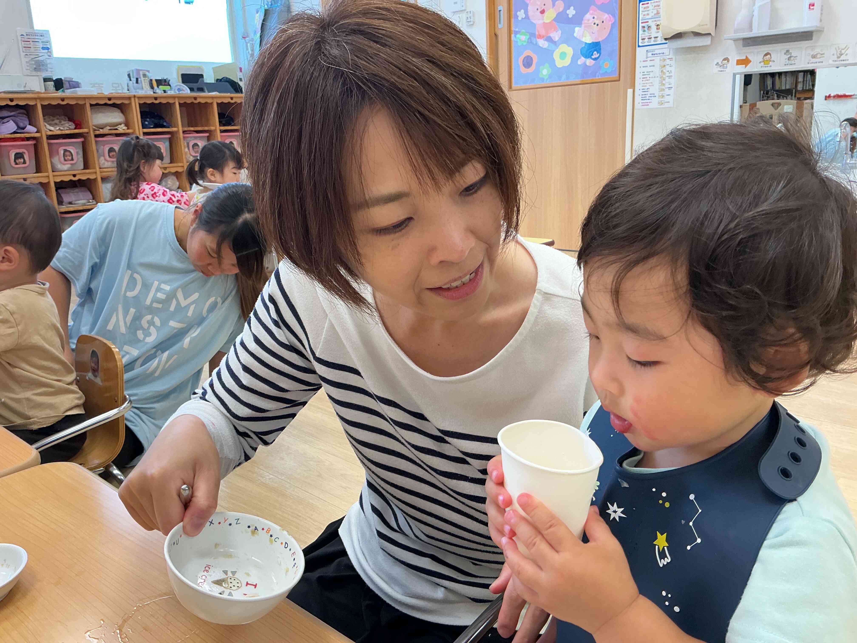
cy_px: 322
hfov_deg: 61.7
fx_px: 718
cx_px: 428
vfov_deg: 48.2
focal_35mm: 29
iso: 64
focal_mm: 3
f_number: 1.8
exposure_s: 1/120
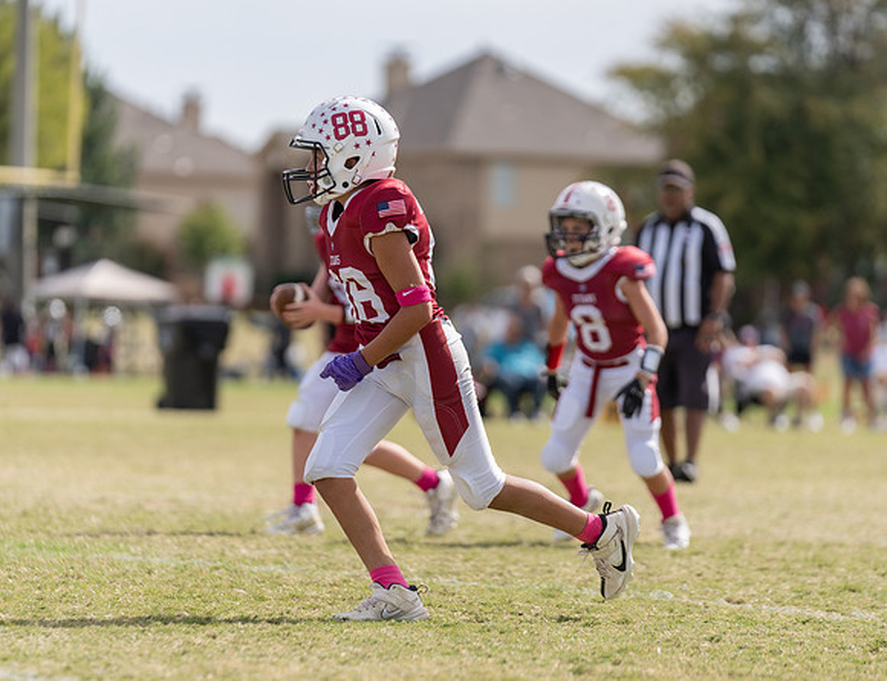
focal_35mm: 260
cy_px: 346
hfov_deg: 7.5
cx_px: 418
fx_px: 6725
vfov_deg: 5.8
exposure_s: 1/2000
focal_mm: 200
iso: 125
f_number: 3.2
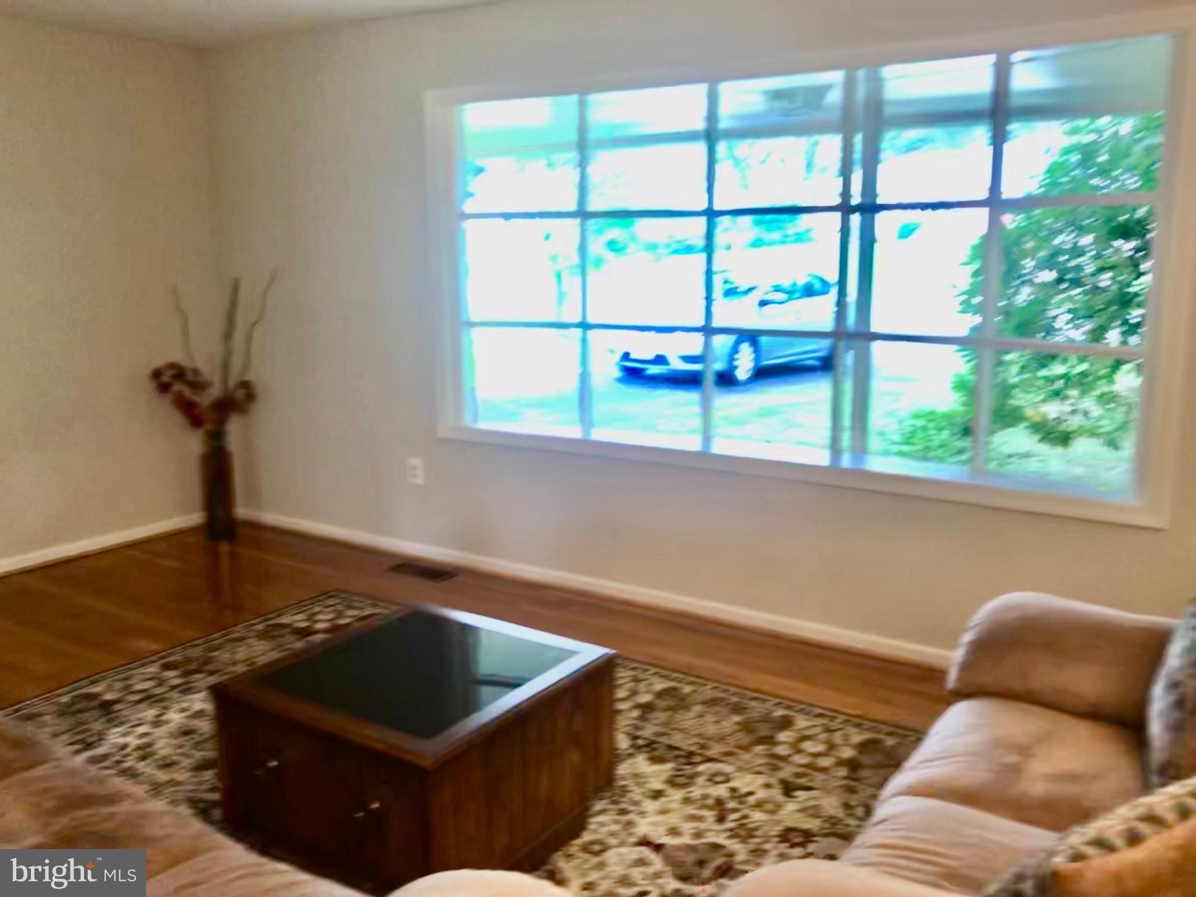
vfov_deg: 49.7
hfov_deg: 63.4
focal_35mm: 28
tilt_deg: -10.8
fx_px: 967
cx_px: 598
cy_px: 448
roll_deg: +1.1
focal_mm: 3.99
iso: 20
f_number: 1.8
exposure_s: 1/110
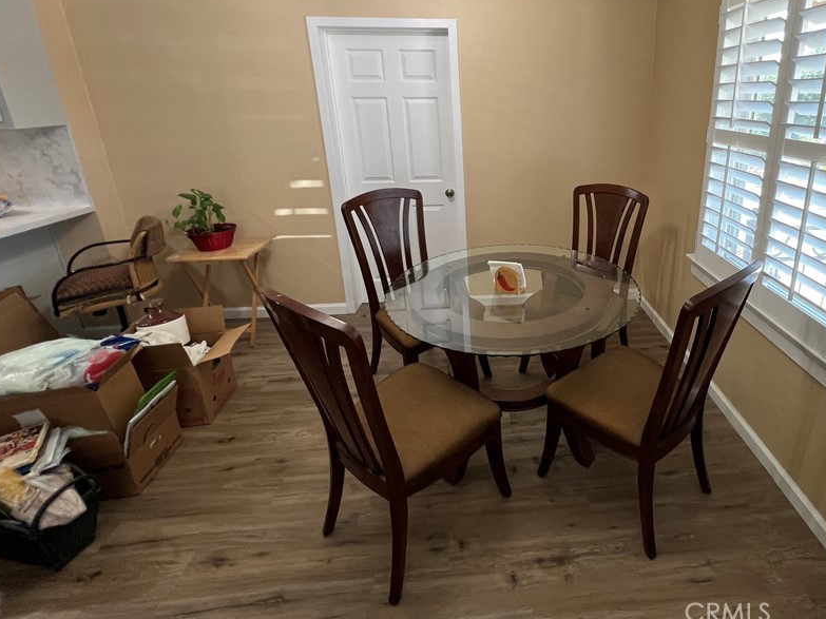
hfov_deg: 88.7
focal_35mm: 17
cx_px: 531
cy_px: 223
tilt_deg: -16.5
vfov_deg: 73.1
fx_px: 406
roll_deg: -0.6
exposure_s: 1/60
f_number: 1.8
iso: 160
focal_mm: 1.57
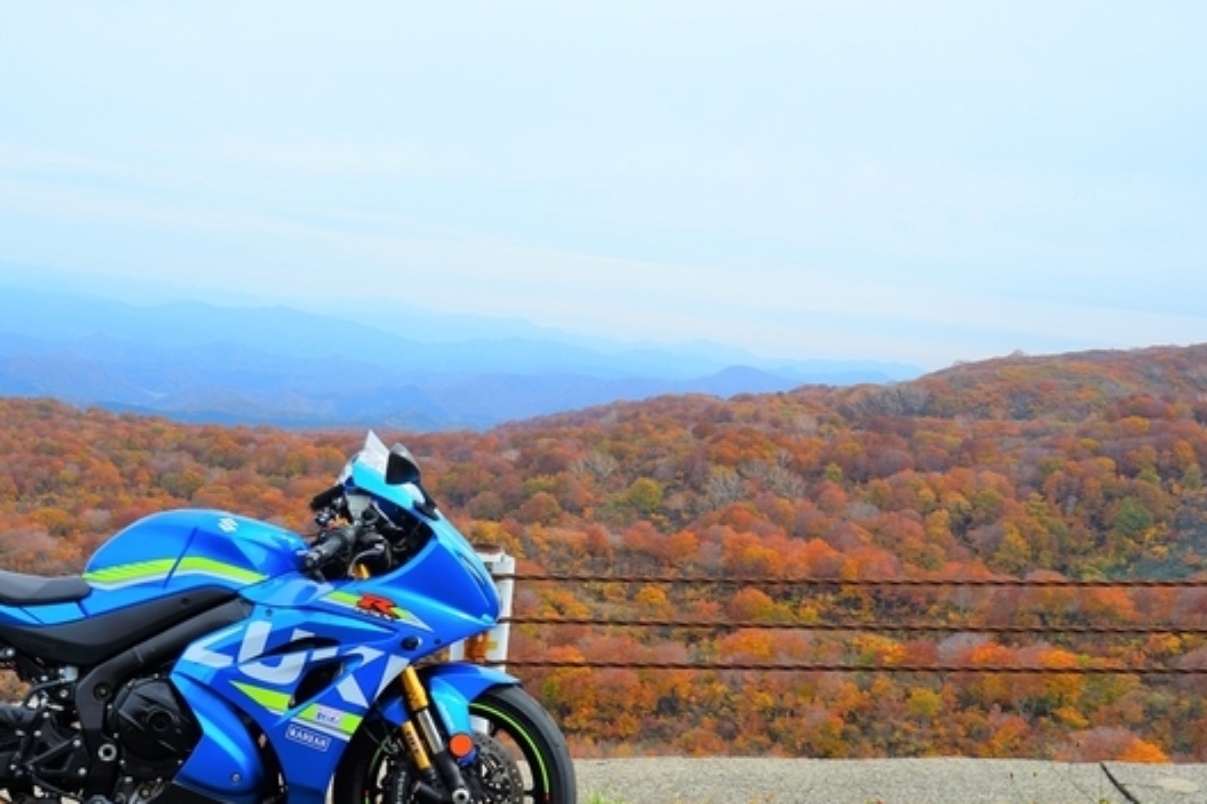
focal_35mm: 47
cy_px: 413
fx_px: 1576
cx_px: 478
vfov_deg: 28.6
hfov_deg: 41.7
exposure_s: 1/125
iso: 100
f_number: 9.5
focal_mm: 31
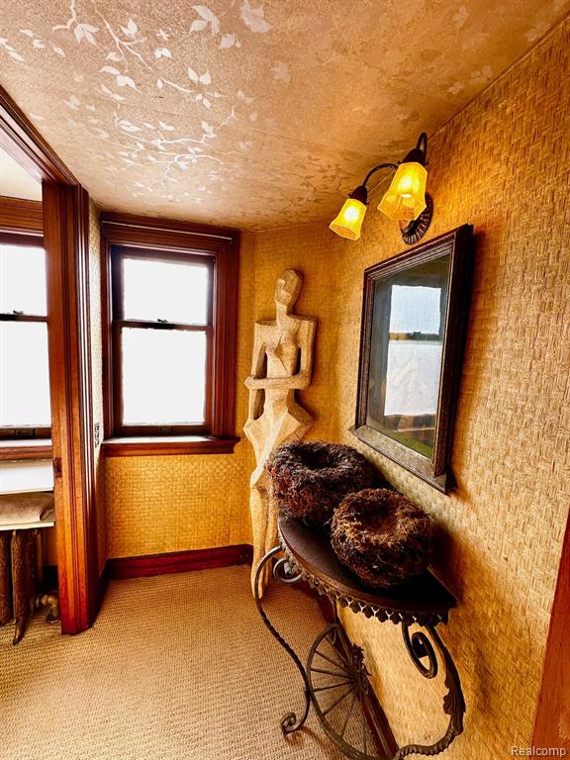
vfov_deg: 102.1
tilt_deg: -5.7
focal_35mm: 14
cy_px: 380
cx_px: 285
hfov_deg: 85.7
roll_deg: -3.4
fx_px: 307
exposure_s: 1/99
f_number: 2.2
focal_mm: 2.22
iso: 100
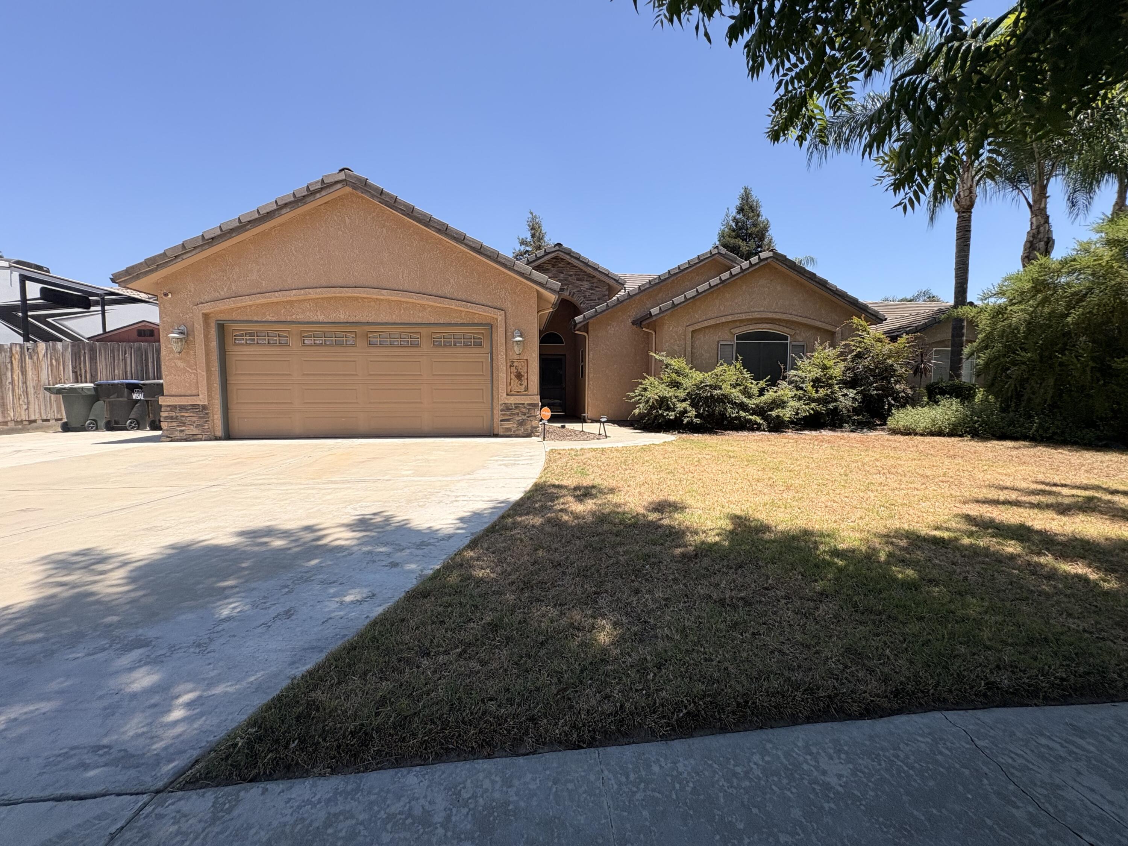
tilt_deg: -4.0
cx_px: 564
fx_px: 456
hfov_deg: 102.1
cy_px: 423
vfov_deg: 85.7
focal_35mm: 14
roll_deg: -0.1
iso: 50
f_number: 2.2
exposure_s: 1/1256
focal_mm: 2.22
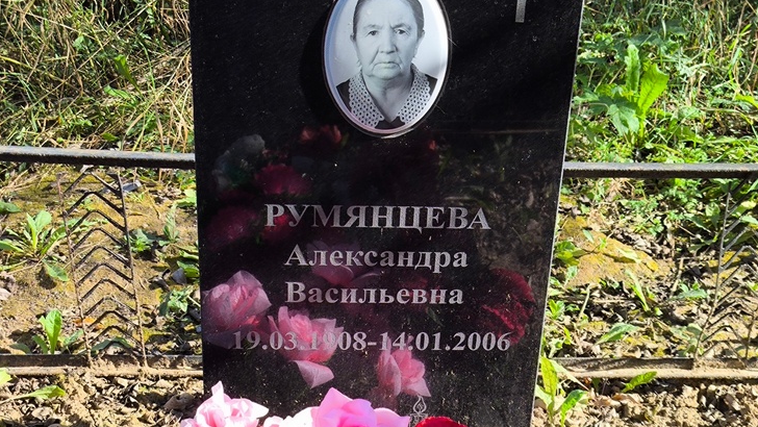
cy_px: 294
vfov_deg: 19.7
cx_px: 406
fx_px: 1226
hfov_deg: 34.3
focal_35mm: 61
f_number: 1.7
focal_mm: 4.71
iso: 50
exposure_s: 1/463
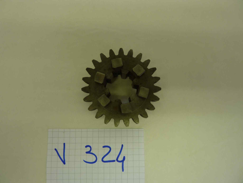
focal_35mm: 25
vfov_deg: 54.9
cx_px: 122
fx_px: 175
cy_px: 92
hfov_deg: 69.4
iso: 80
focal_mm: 4.1
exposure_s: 1/50
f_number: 3.3
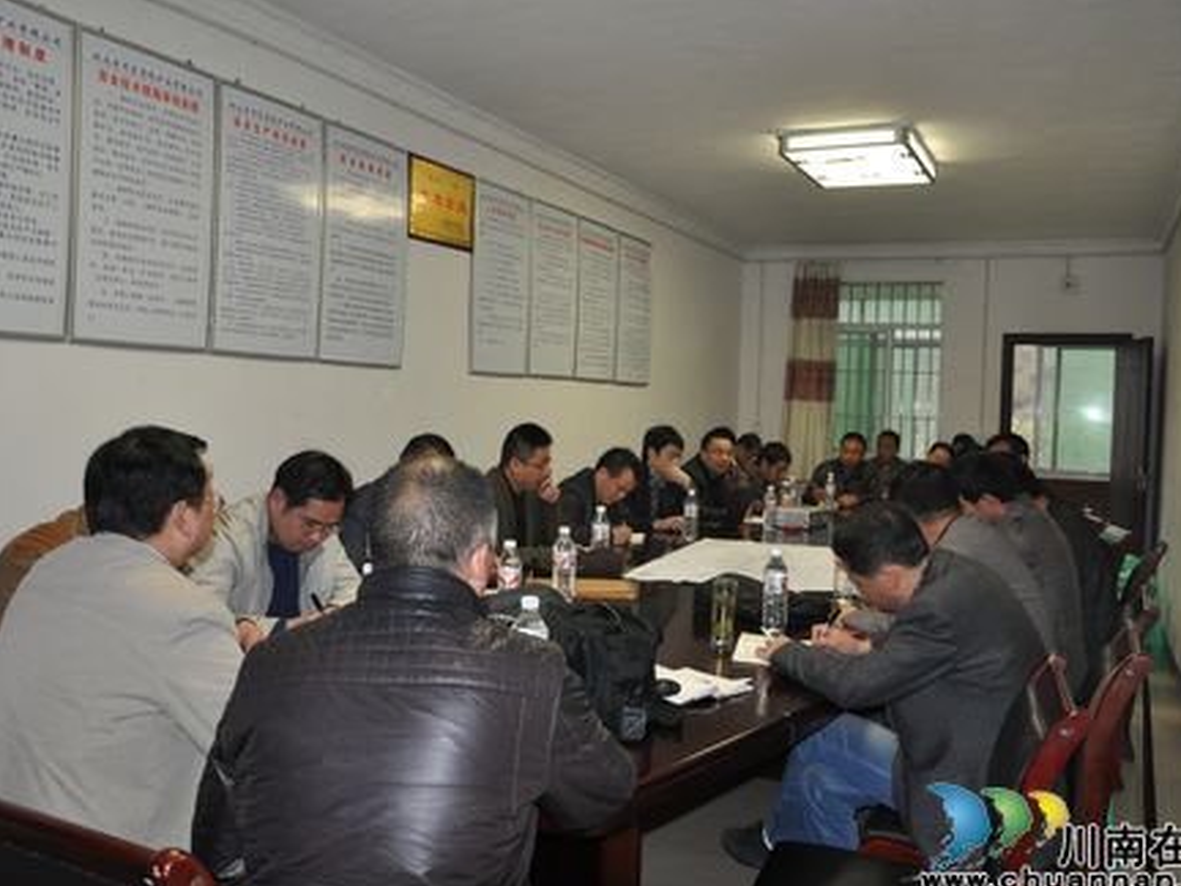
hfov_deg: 60.0
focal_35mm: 30
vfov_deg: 46.8
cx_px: 590
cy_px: 451
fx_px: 1024
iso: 800
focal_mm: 18
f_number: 3.5
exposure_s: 1/60
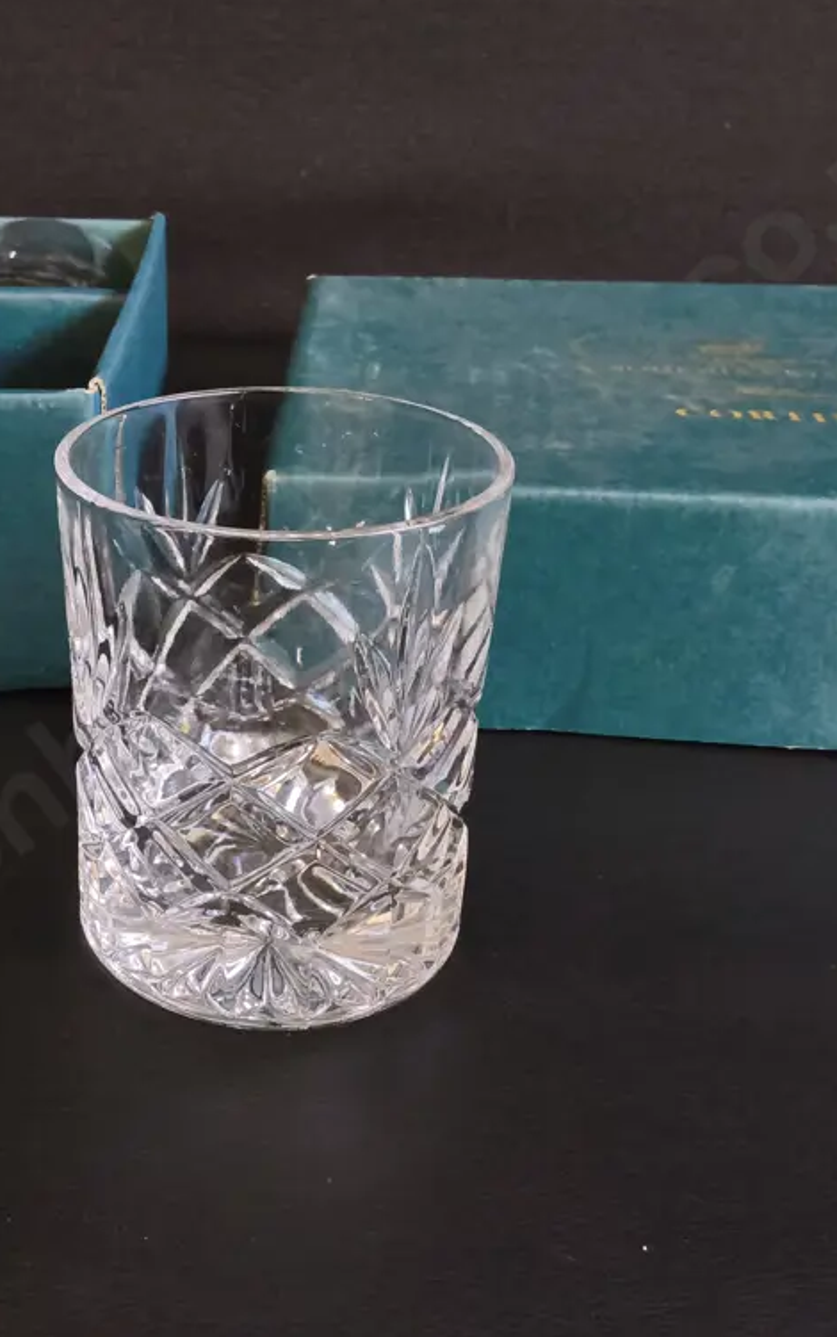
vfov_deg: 50.4
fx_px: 1422
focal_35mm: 39
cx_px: 219
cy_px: 664
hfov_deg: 32.2
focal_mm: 2.87
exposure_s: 1/120
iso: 400
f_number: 2
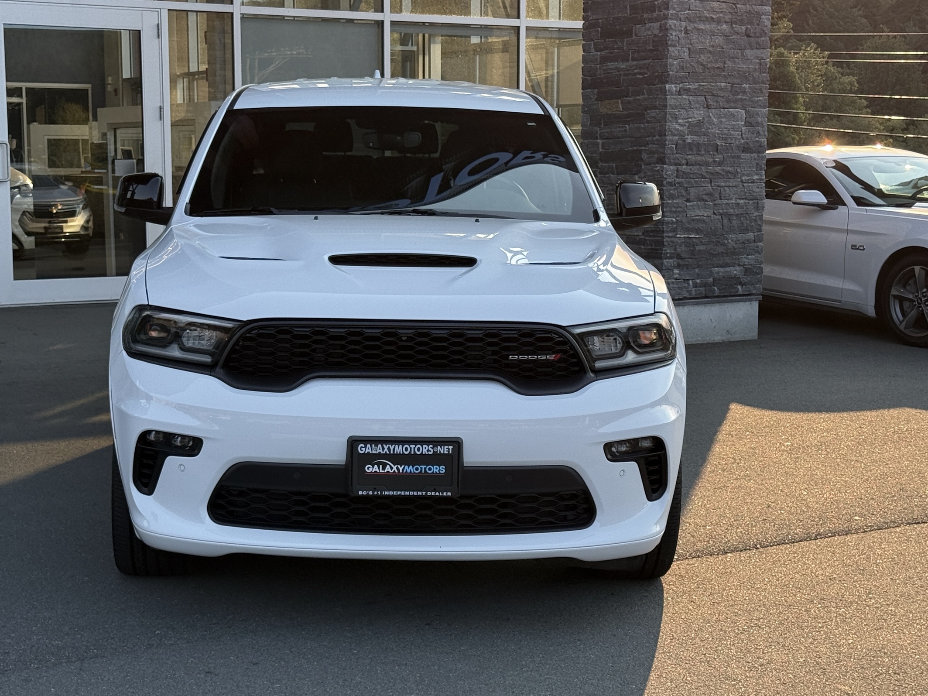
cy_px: 373
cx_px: 383
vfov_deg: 22.6
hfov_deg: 29.8
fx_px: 1742
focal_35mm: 65
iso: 64
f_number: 1.78
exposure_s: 1/1133
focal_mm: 6.76
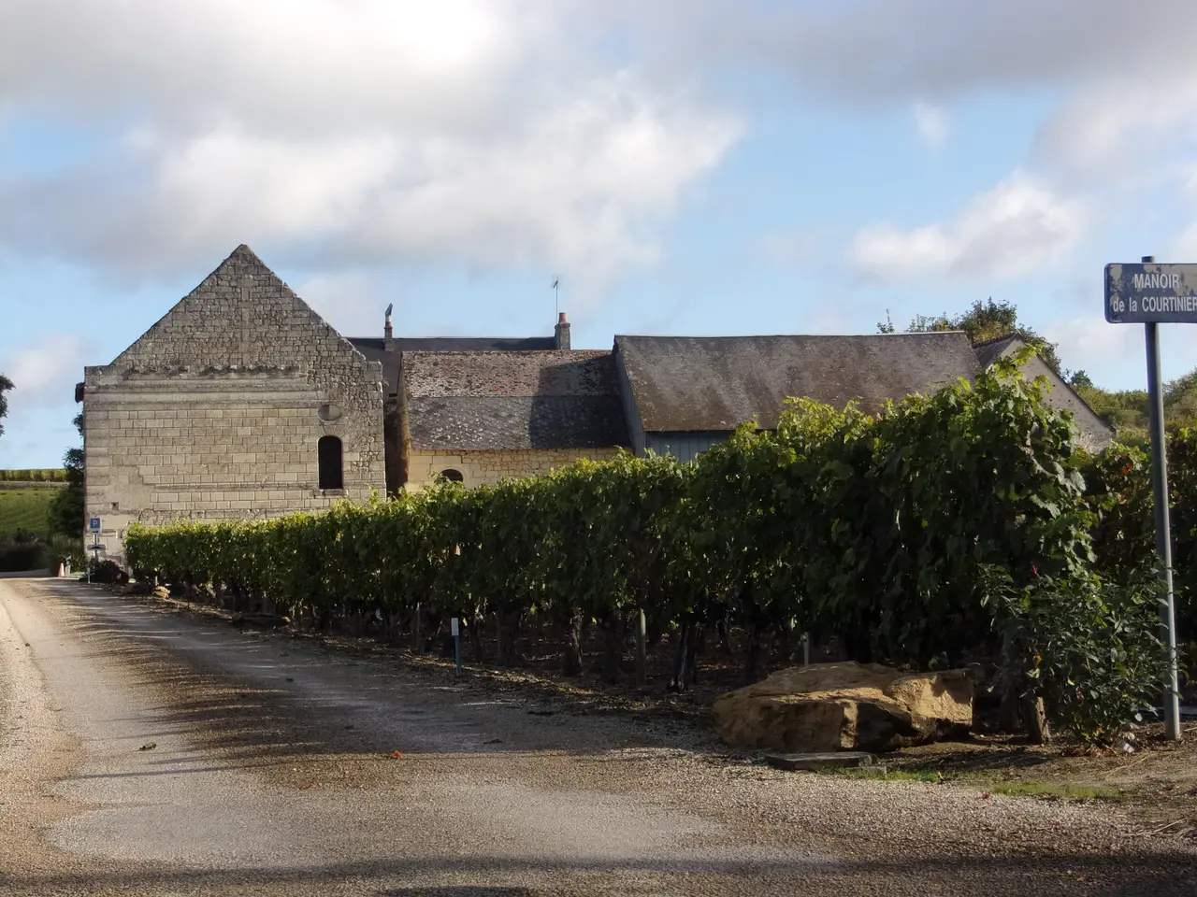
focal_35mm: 75
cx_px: 598
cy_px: 448
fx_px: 2593
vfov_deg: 19.6
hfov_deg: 26.0
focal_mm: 13.5
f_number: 4.6
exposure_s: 1/480
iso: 80
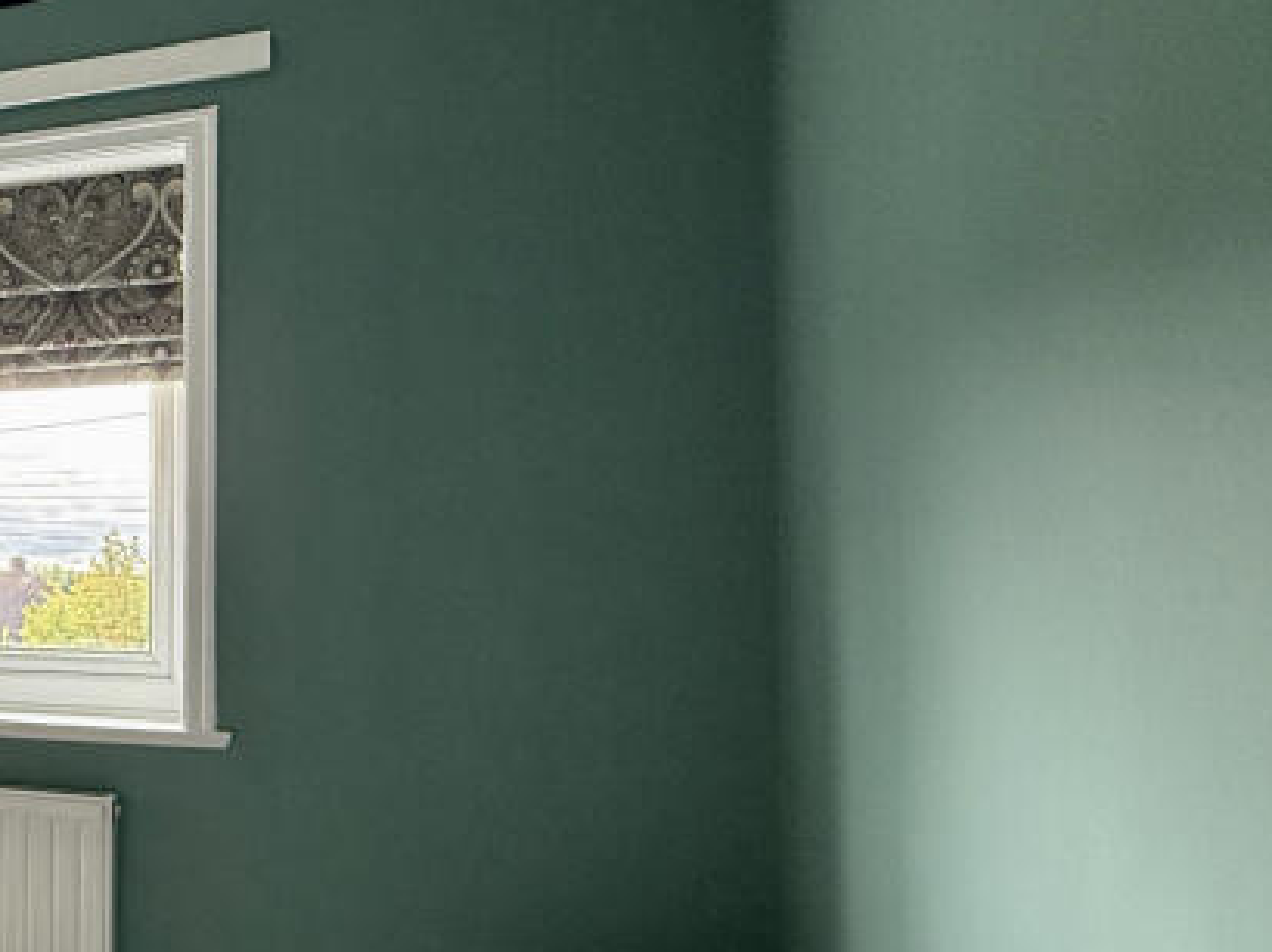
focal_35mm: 35
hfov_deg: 38.8
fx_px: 1285
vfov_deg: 38.5
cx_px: -251
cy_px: 809
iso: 125
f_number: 2.2
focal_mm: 2.22
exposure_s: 1/99
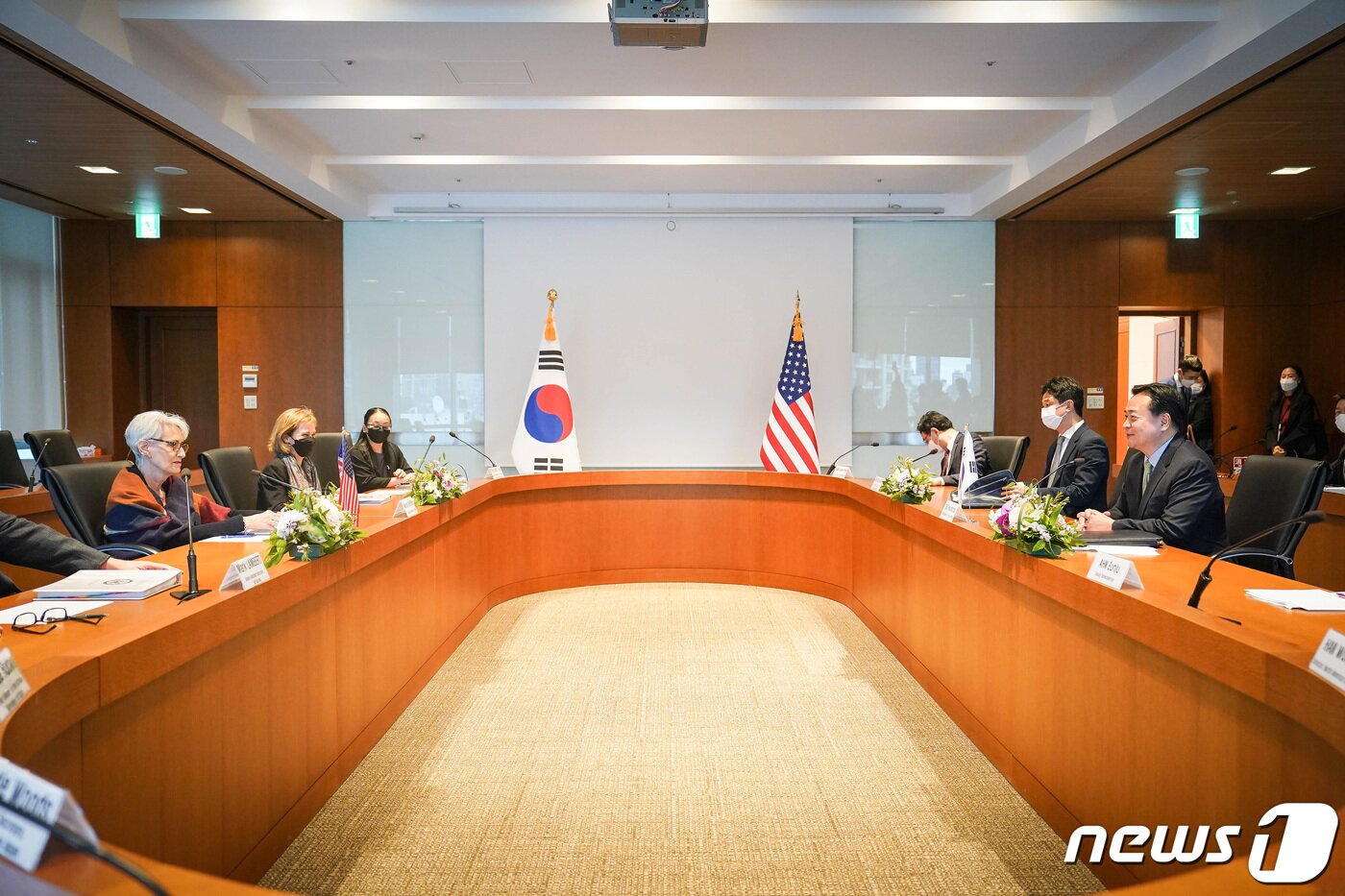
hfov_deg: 61.9
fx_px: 1121
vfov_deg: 43.6
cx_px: 672
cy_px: 448
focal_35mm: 30
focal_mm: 30
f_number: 3.2
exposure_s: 1/250
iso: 2500
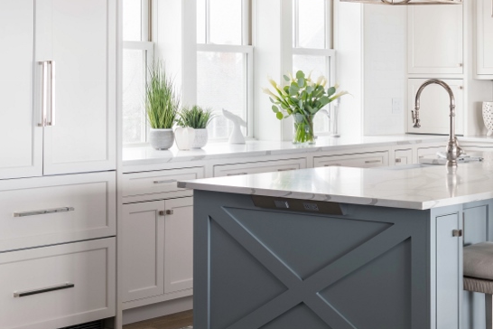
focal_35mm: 75
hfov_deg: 26.5
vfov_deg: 18.2
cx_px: 388
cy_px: 141
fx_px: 1027
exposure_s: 1/1.25
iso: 125
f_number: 9
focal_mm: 40
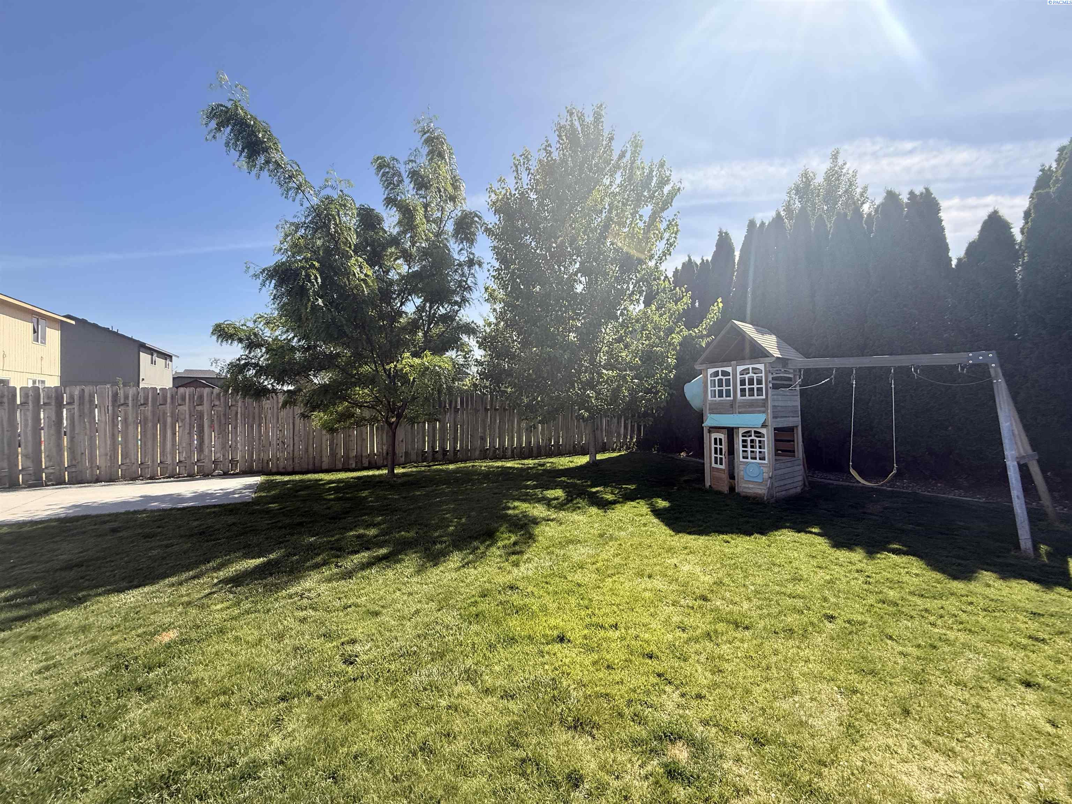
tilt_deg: -0.7
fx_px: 434
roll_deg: -1.3
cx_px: 536
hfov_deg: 102.1
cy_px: 402
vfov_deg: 85.7
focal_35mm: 14
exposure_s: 1/1167
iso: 64
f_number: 2.2
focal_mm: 2.22
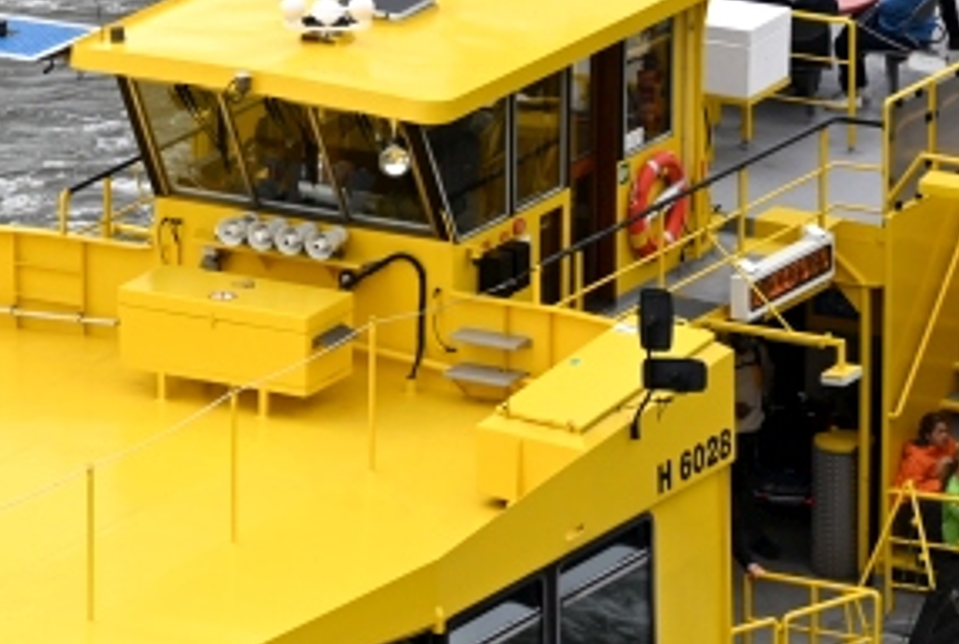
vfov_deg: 3.2
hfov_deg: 4.8
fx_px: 11452
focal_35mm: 429
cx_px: 513
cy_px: 408
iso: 100
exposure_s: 1/320
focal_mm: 120
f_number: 4.8
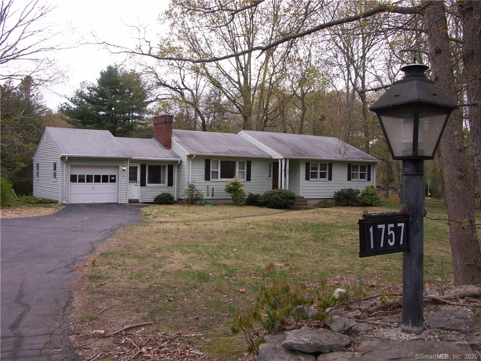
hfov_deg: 55.4
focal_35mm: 33
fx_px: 459
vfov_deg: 42.9
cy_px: 180
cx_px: 240
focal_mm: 8.49
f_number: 5
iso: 64
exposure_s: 1/200
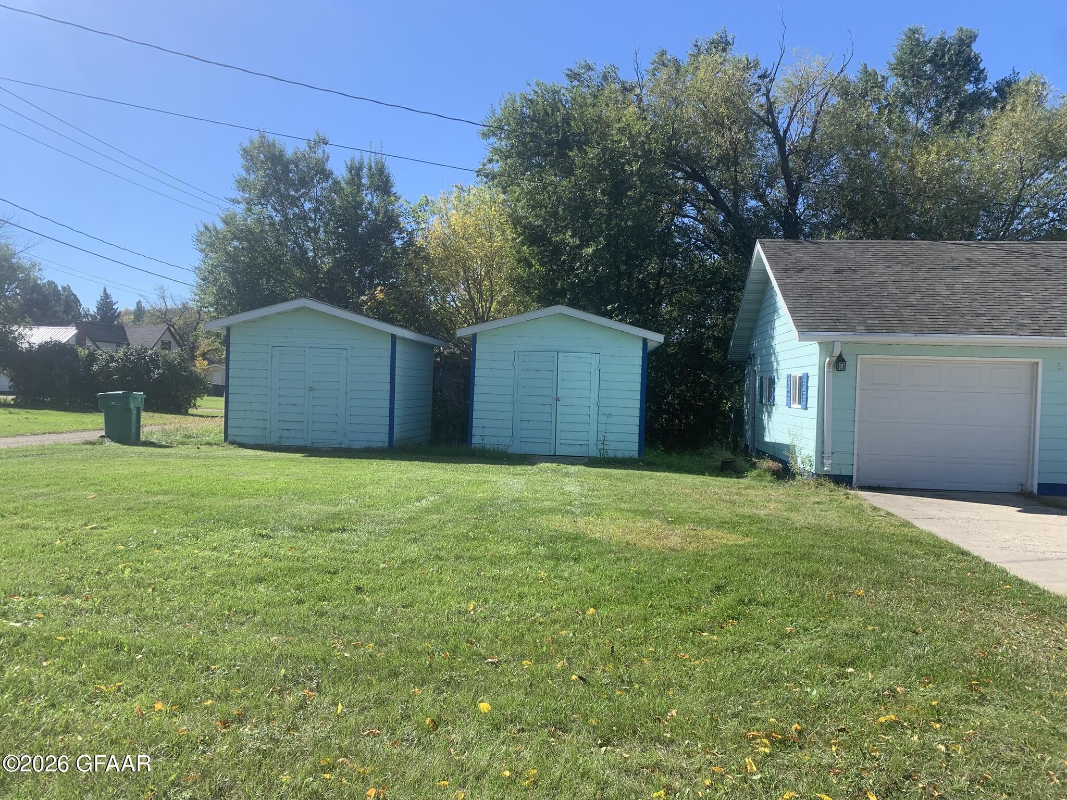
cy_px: 400
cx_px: 534
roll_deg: -1.2
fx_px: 801
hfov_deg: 67.3
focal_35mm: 26
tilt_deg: -1.2
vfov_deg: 53.1
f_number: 1.8
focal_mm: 4.25
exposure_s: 1/1513
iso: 25
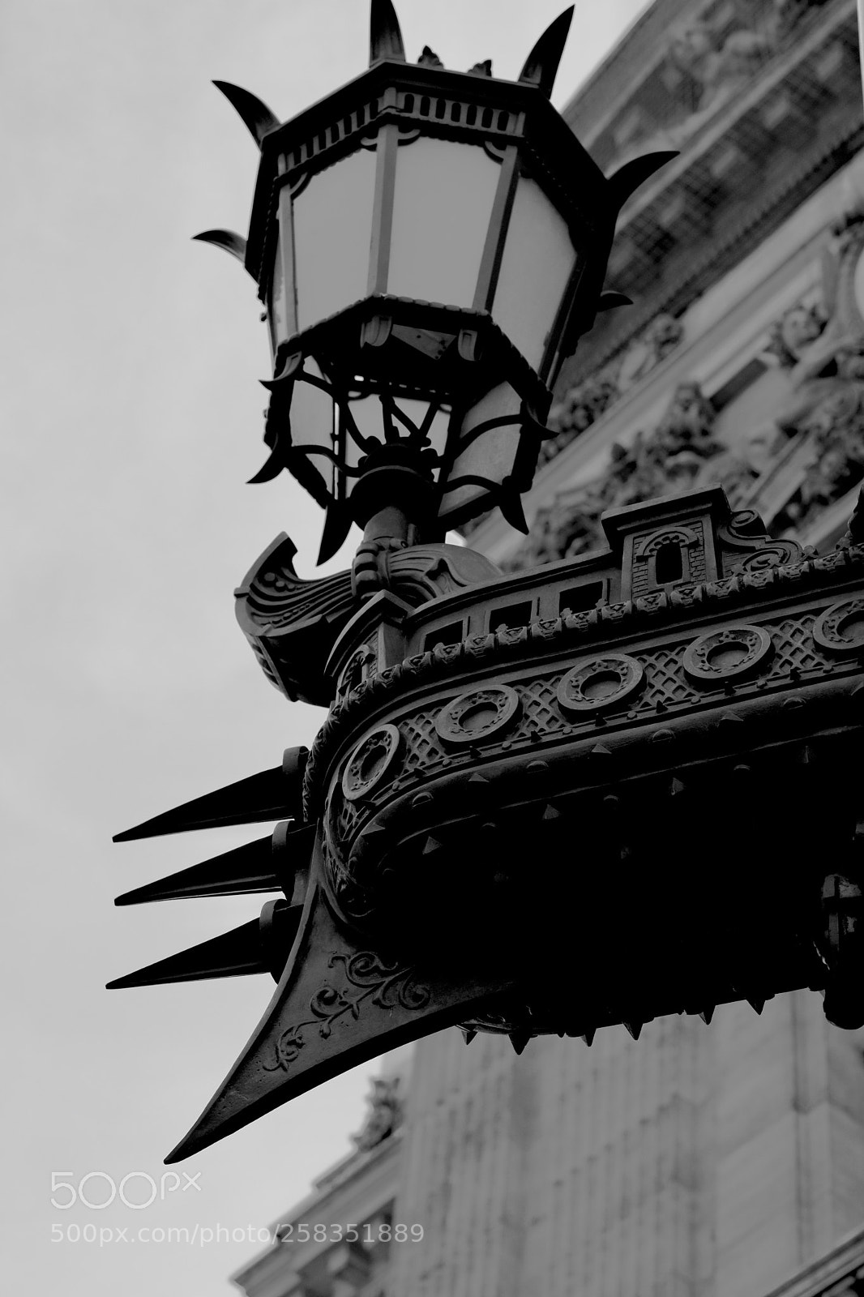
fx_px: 3025
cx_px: 432
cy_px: 648
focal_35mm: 84
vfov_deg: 24.2
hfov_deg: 16.3
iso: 200
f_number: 5.6
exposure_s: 1/400
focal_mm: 56
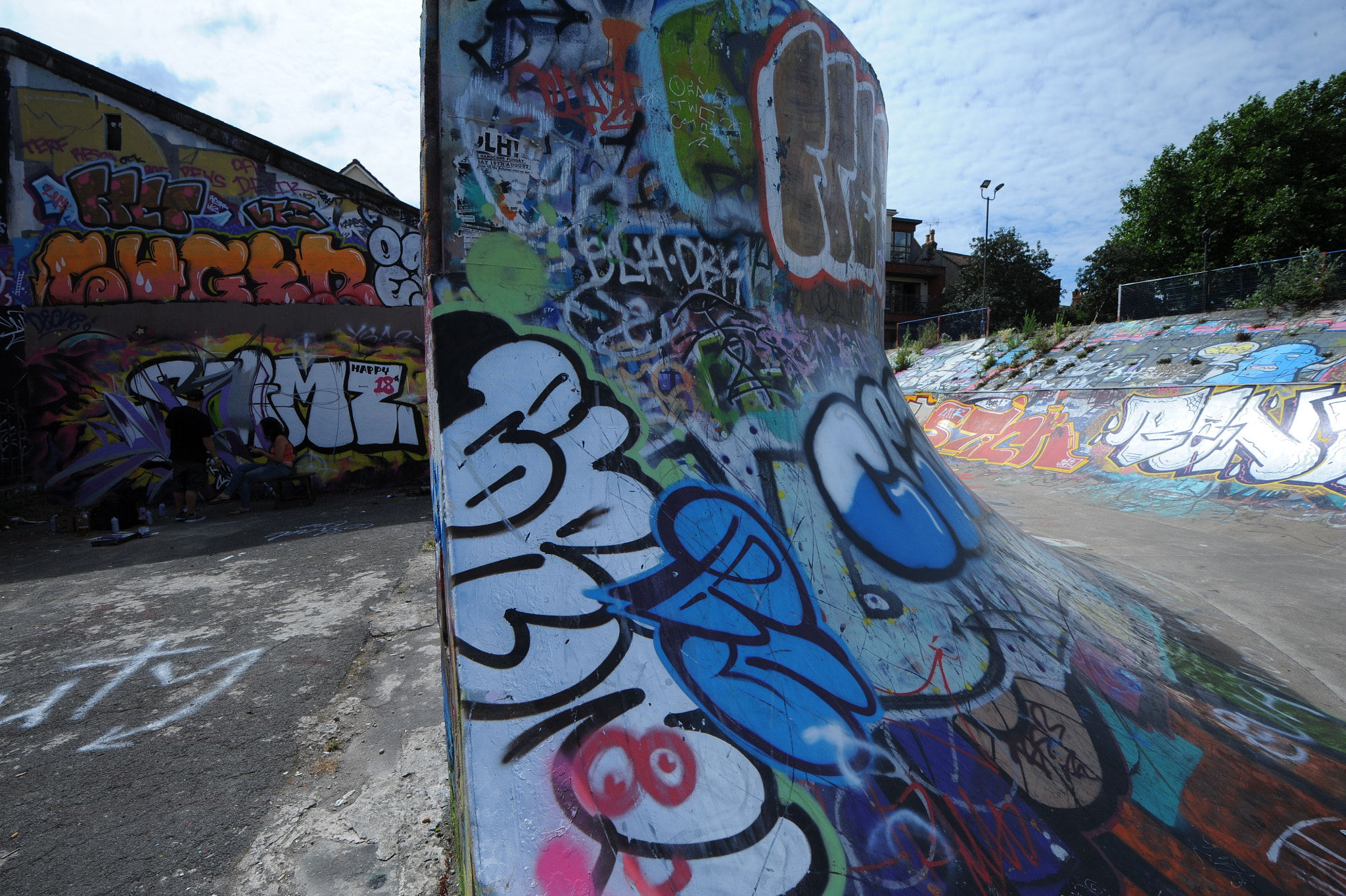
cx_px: 673
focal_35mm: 16
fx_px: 598
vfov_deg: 73.7
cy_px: 448
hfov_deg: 96.8
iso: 400
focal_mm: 16
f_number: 14
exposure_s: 1/500
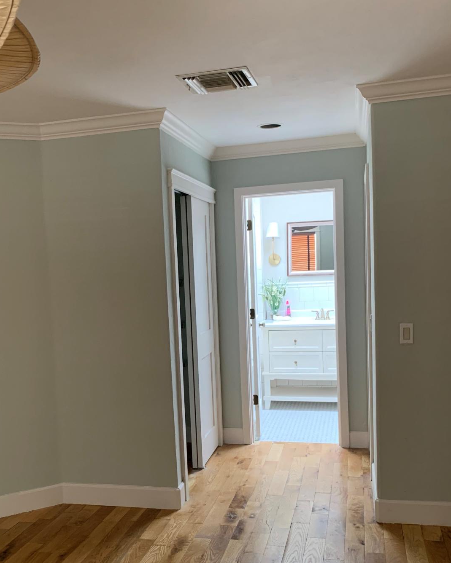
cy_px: 334
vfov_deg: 47.7
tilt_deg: -4.2
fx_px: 634
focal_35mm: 38
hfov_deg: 39.0
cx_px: 177
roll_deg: +2.9
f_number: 1.8
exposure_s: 1/60
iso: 200
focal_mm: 4.25
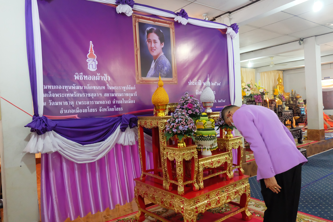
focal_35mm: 26
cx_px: 166
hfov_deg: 69.4
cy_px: 111
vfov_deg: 49.6
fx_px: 240
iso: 6400
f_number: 3.6
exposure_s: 1/120
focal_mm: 17.5
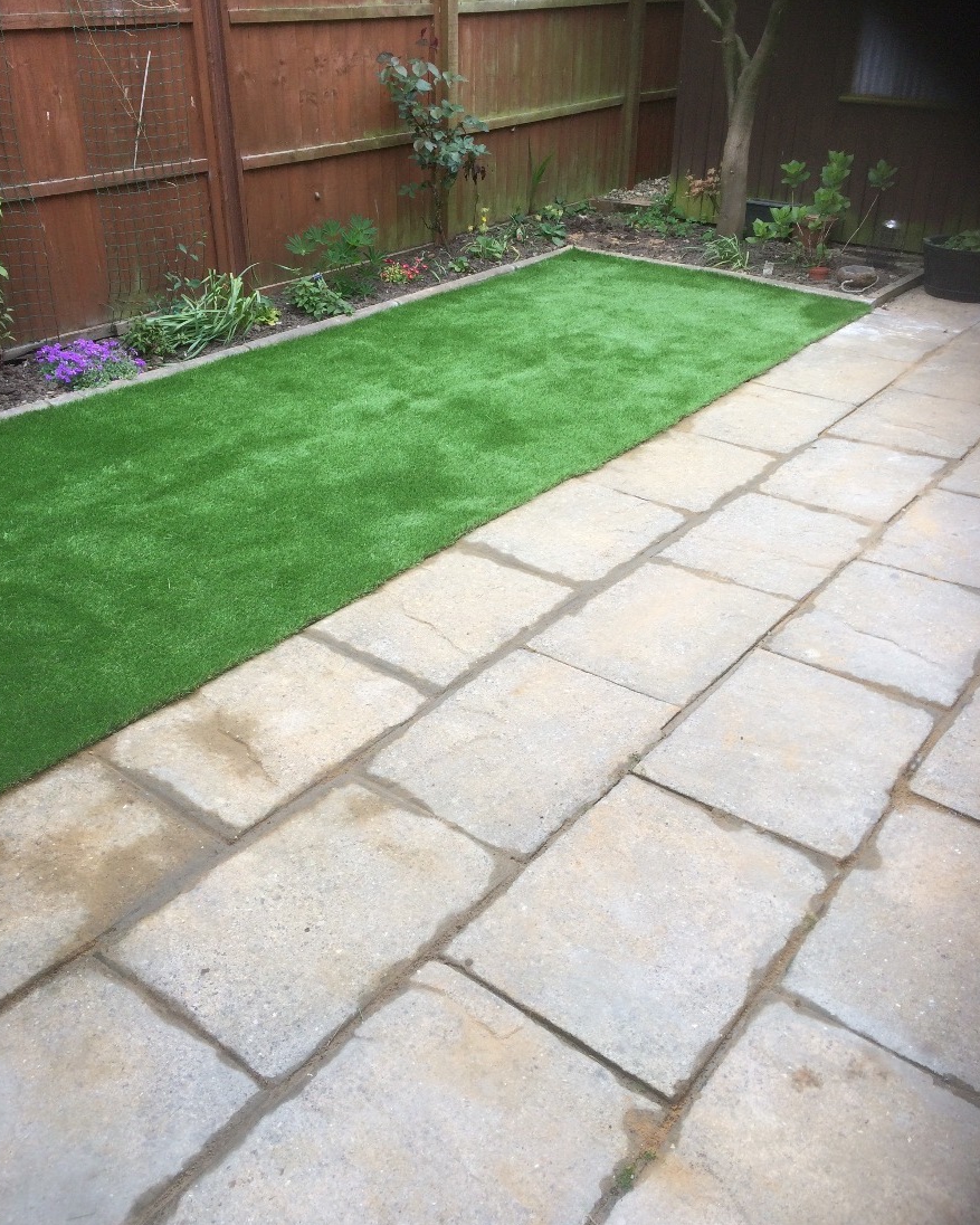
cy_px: 559
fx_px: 1124
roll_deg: -2.3
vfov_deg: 57.1
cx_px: 491
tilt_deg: -27.7
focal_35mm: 31
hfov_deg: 47.1
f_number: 2.2
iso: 32
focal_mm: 4.15
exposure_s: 1/451
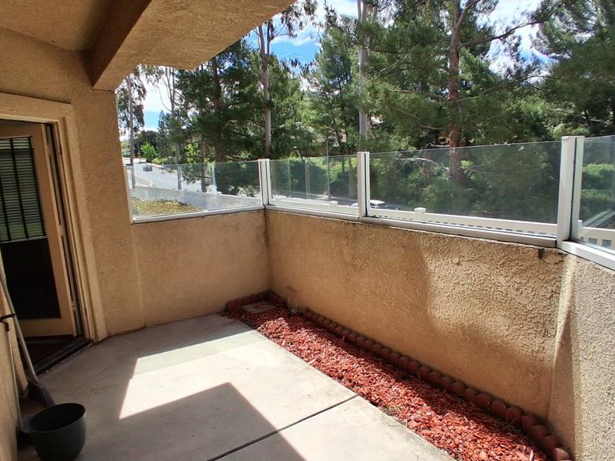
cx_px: 302
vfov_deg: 61.0
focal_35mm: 22
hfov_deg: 76.4
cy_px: 243
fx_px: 391
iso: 50
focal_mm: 1.4
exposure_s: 1/1443
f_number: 2.2
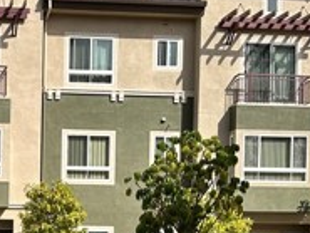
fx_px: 744
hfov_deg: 22.7
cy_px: 243
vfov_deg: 17.3
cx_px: 7
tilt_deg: -1.8
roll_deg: -0.6
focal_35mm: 83
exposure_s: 1/5000
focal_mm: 6.86
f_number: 1.78
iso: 80
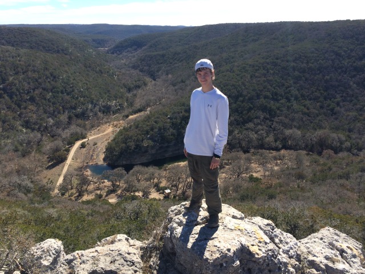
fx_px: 306
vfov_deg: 48.2
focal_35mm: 29
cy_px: 137
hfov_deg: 61.7
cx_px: 182
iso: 32
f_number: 2.2
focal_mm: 4.15
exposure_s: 1/1282
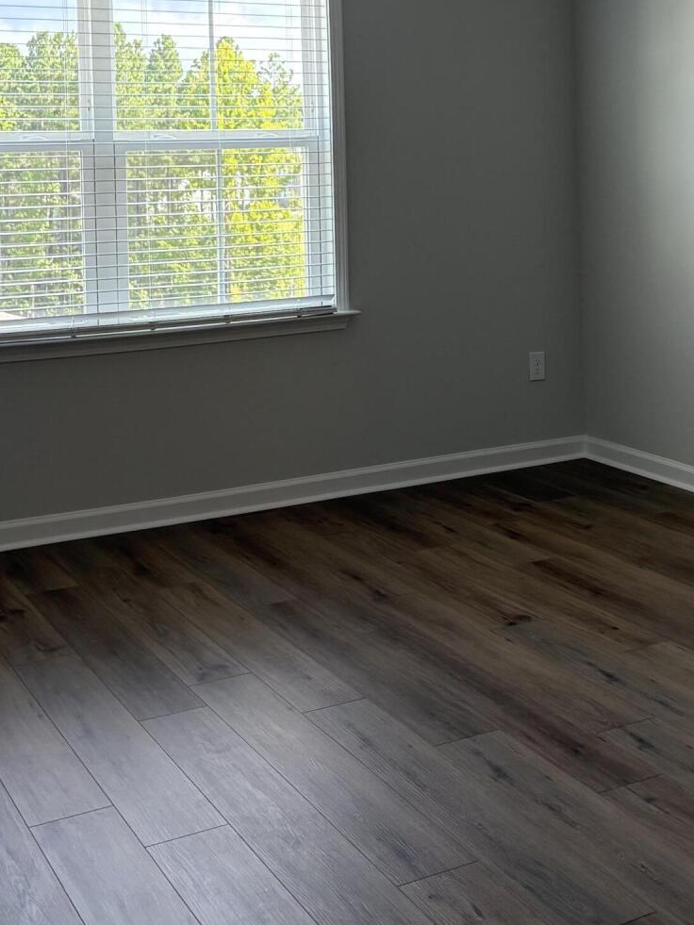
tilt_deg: +1.1
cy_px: 118
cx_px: 472
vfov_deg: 34.4
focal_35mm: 53
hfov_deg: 27.3
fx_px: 1416
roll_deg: +1.9
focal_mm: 5.96
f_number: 1.6
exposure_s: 1/171
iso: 125
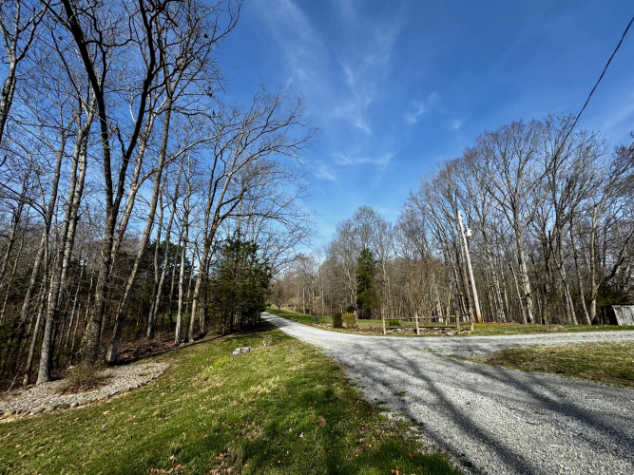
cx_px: 317
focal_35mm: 14
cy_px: 238
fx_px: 256
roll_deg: -0.4
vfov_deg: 85.7
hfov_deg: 102.1
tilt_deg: +14.0
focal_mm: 2.22
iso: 40
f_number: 2.2
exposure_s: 1/1709
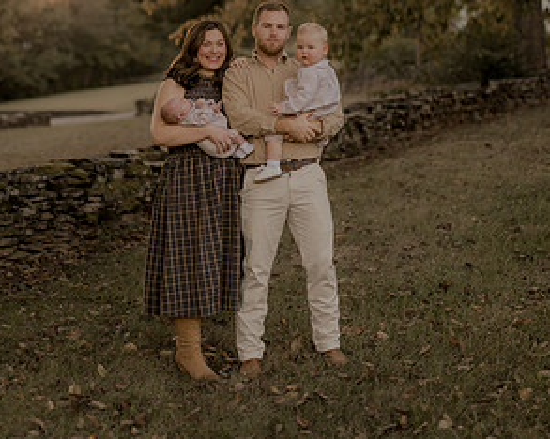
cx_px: 277
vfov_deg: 21.1
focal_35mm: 72
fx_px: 1171
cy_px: 107
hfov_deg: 26.4
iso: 160
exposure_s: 1/400
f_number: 1.8
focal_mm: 50
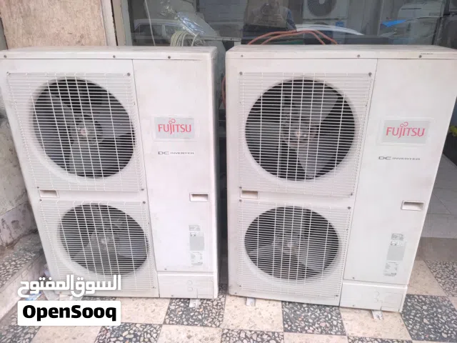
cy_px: 172
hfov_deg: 67.3
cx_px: 228
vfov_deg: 53.1
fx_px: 343
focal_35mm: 26
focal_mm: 4.74
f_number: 1.79
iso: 139
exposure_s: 1/15285
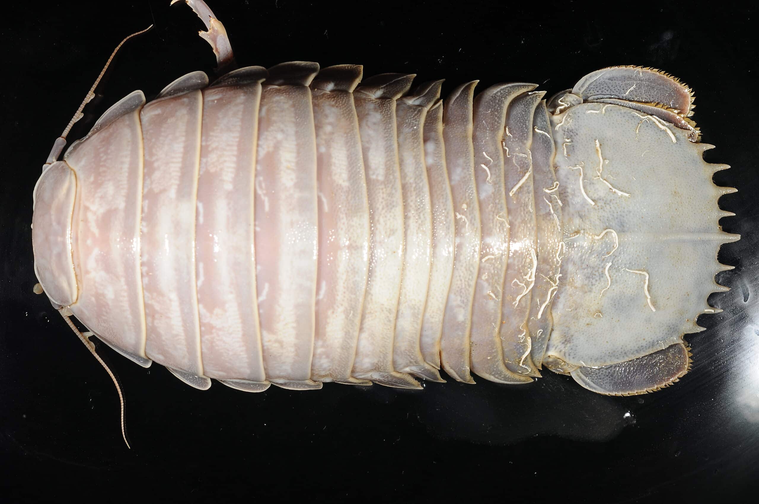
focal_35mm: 90
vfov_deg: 15.1
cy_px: 252
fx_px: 1895
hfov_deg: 22.6
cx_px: 380
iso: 200
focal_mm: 60
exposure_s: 1/100
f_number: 10
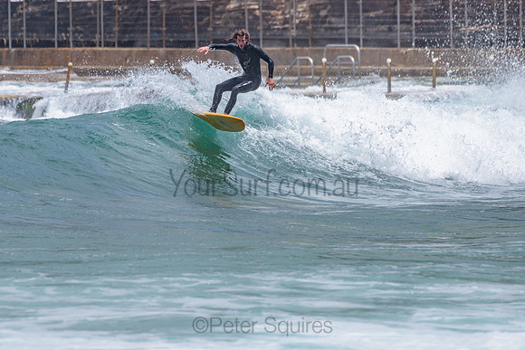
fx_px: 8937
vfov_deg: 2.2
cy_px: 153
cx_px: 203
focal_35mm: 613
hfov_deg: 3.4
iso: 125
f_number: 5.6
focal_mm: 500
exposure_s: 1/2000
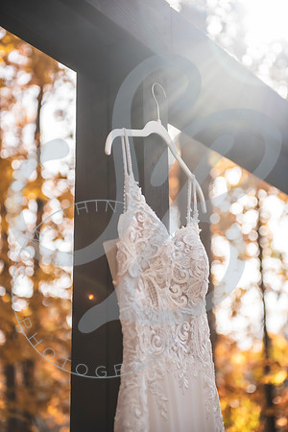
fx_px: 840
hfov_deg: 19.5
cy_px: 216
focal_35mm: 70
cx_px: 144
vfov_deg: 28.8
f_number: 2.8
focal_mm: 70
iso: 100
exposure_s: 1/320
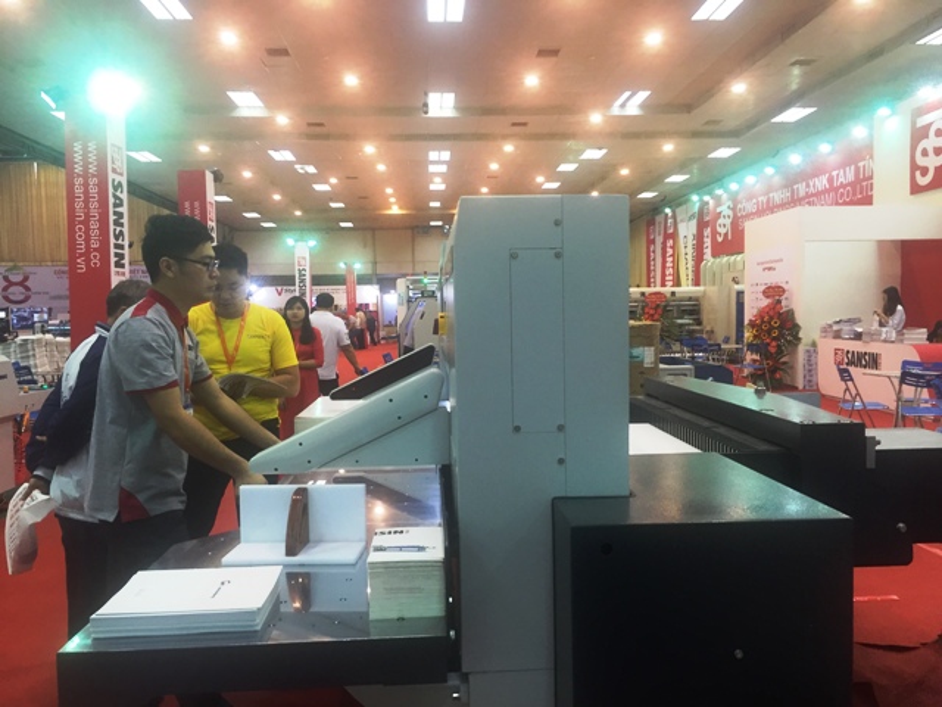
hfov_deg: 61.7
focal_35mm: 29
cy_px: 354
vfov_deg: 48.2
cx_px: 471
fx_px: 789
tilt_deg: -4.0
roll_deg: +0.6
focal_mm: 4.15
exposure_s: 1/33
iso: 64
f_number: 2.2
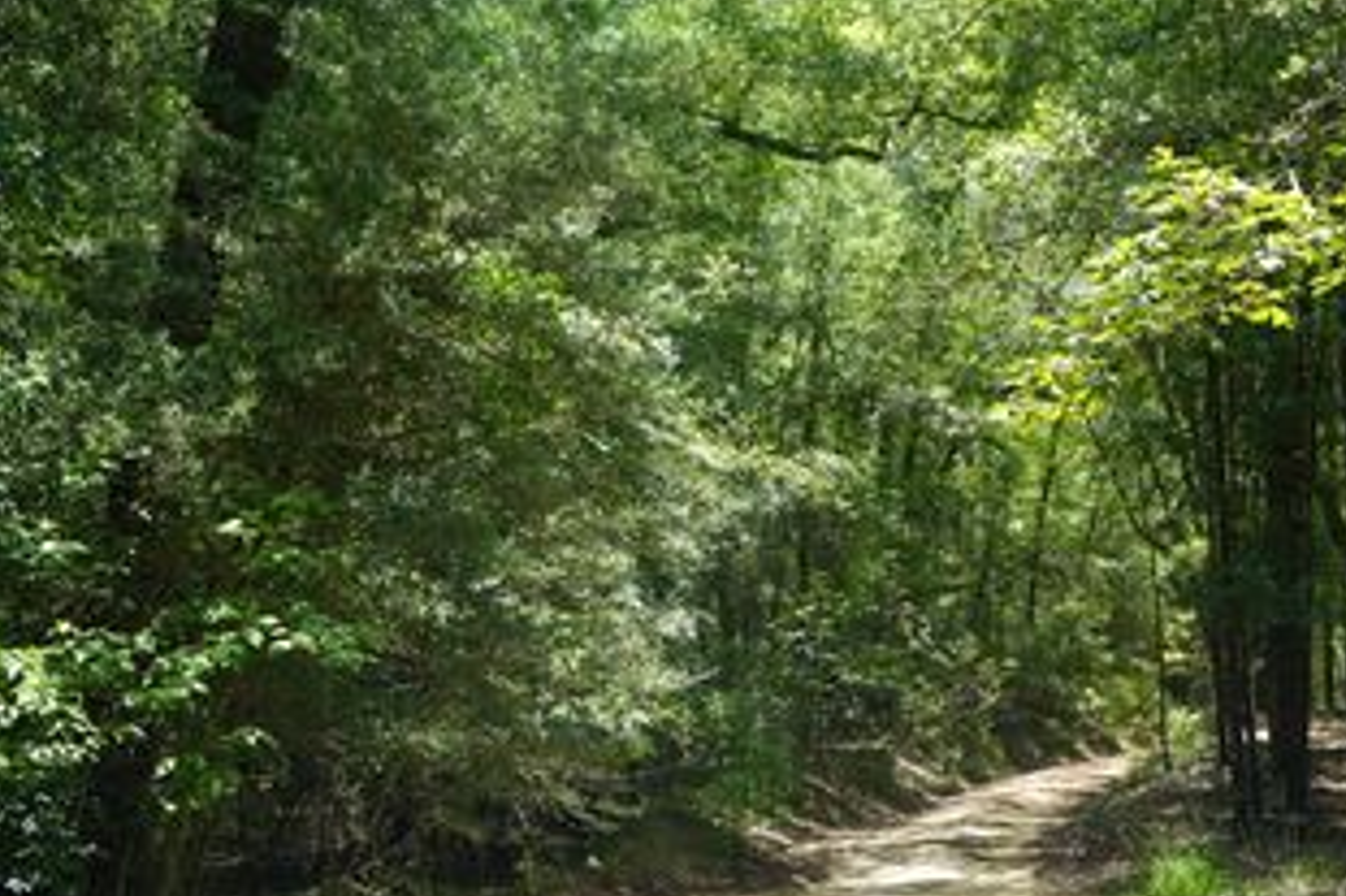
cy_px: 478
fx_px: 2018
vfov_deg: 25.0
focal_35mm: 54
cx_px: 928
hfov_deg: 36.4
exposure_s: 1/80
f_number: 6.3
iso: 100
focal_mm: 39
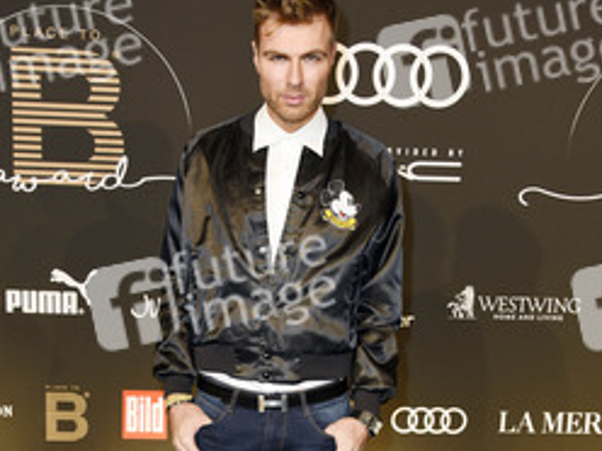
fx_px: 1130
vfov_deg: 22.0
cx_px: 282
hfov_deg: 29.8
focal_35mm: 65
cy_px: 415
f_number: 5.6
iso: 500
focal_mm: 42
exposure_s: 1/200
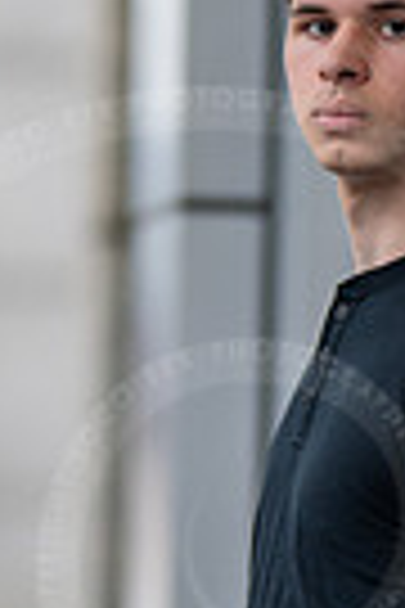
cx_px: 328
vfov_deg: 4.9
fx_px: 7121
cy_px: 635
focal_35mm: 422
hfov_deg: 3.3
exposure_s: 1/640
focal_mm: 85
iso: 250
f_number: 1.2
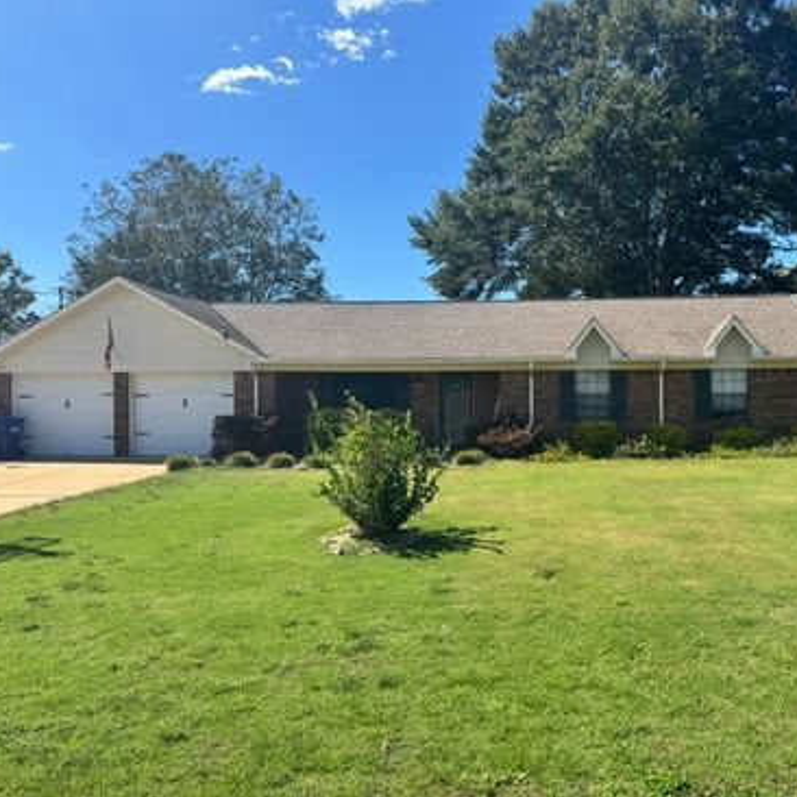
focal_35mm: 29
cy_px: 406
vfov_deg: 55.6
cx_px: 499
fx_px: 755
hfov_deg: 55.0
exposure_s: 1/3096
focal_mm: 6.76
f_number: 1.78
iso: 80
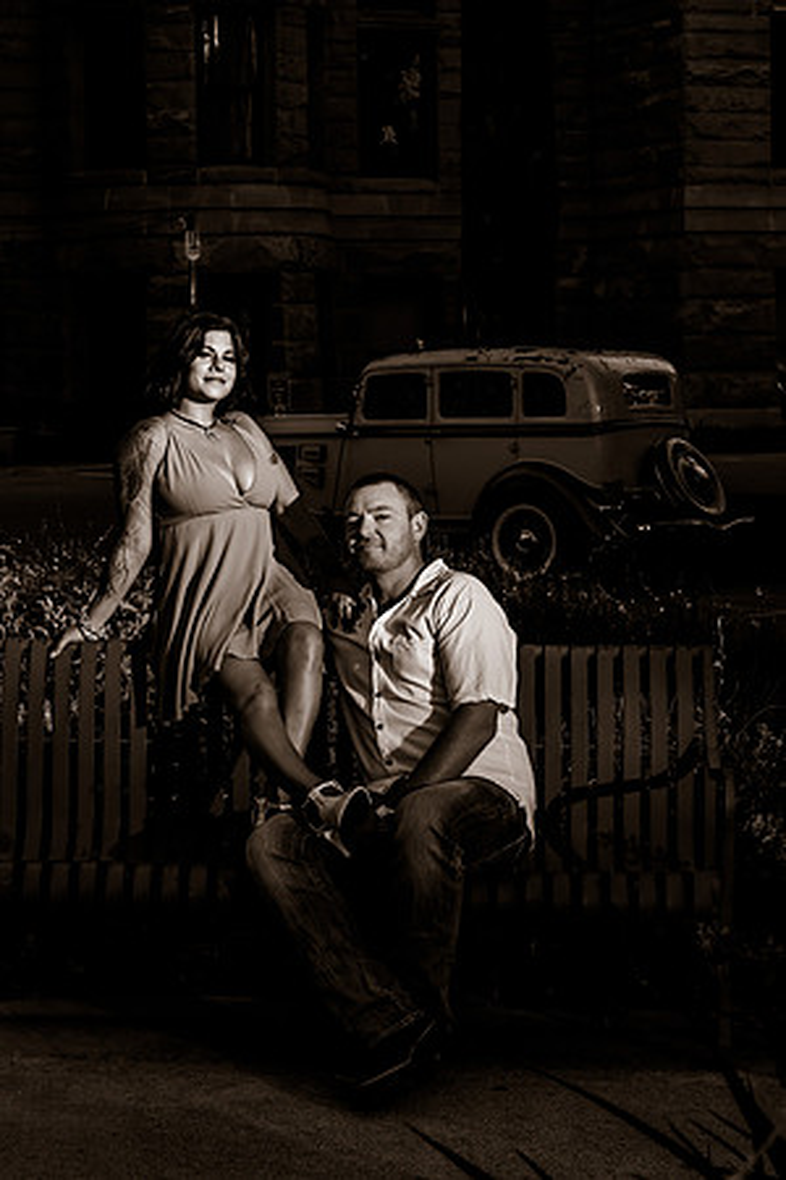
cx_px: 201
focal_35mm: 88
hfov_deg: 15.5
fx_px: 2872
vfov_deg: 23.2
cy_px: 569
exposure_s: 1/125
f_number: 7.1
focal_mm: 56
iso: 200
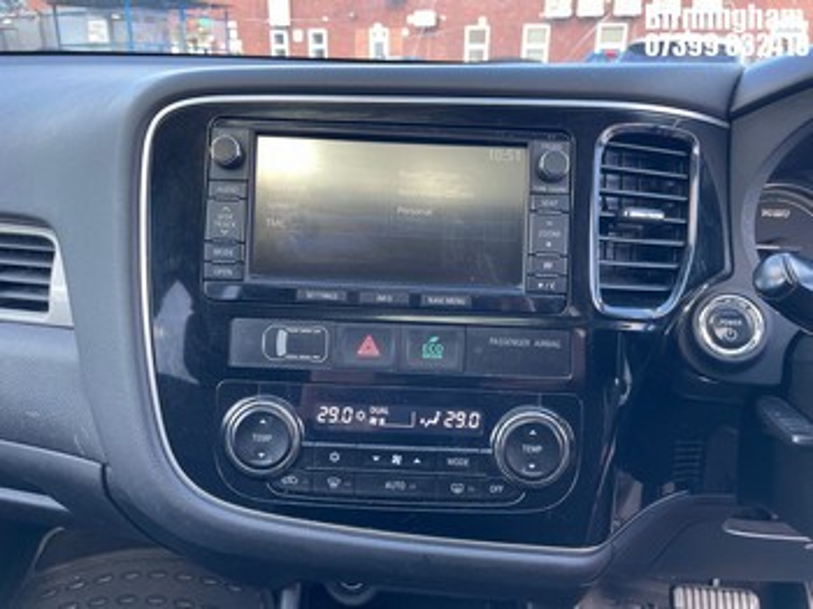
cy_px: 304
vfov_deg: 53.0
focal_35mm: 26
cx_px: 406
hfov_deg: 67.3
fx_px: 610
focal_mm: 4.2
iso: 100
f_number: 1.6
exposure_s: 1/121
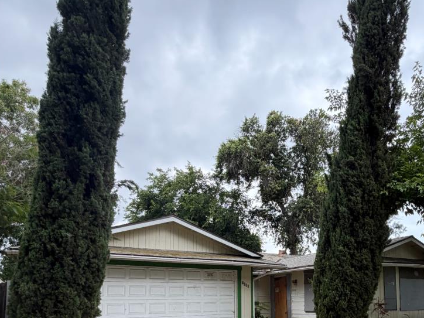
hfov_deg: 60.5
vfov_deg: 45.0
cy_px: 269
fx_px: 355
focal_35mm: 29
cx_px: 274
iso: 64
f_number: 2.2
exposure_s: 1/451
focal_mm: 2.22
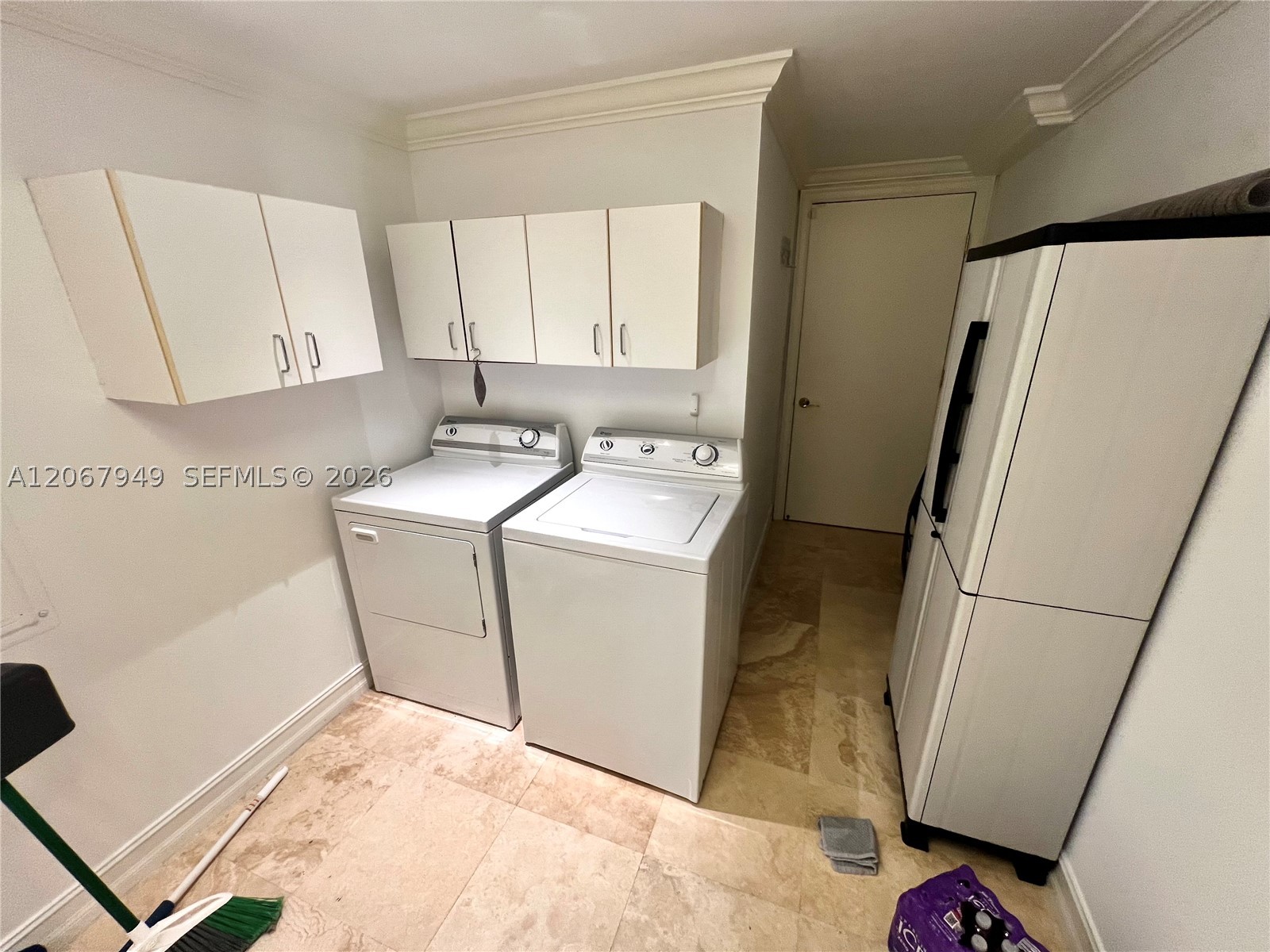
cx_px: 635
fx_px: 477
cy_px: 476
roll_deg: +0.6
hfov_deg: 106.2
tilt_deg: -19.8
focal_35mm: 13
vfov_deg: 89.9
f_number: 1.8
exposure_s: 1/60
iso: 125
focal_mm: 1.57
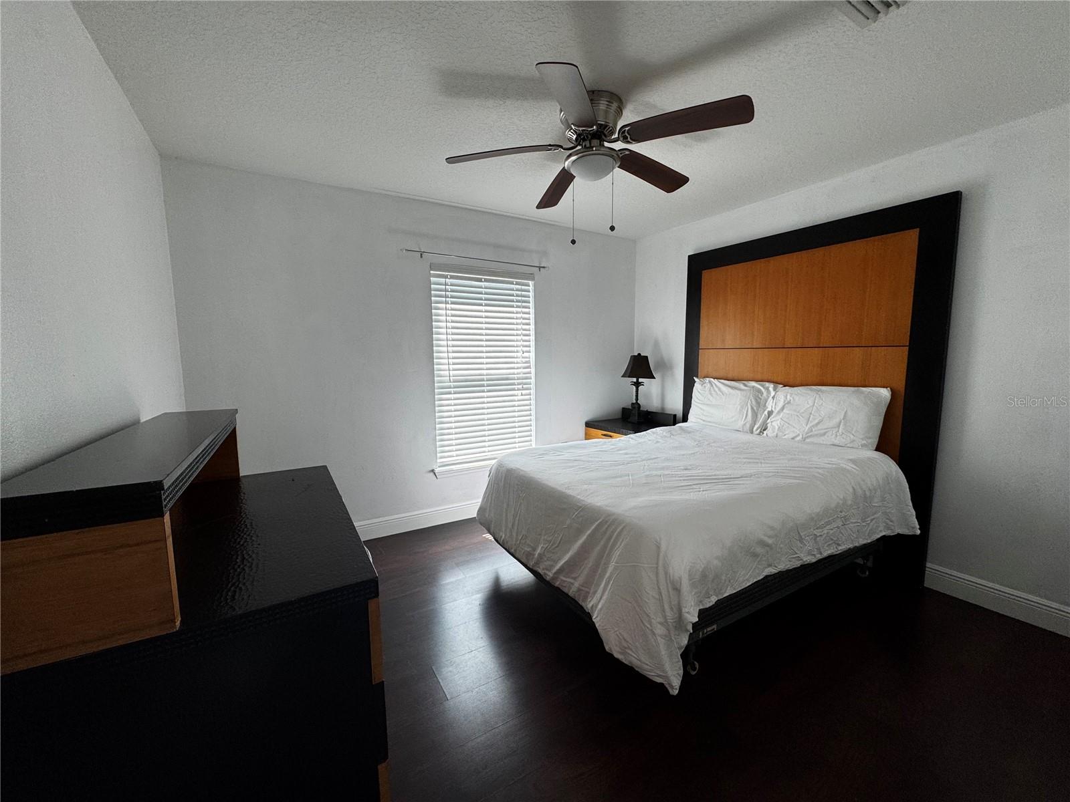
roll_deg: +0.7
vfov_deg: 85.7
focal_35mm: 14
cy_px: 401
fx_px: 433
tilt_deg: -6.9
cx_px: 535
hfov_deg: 102.1
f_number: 2.2
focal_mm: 2.22
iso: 100
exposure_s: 1/120
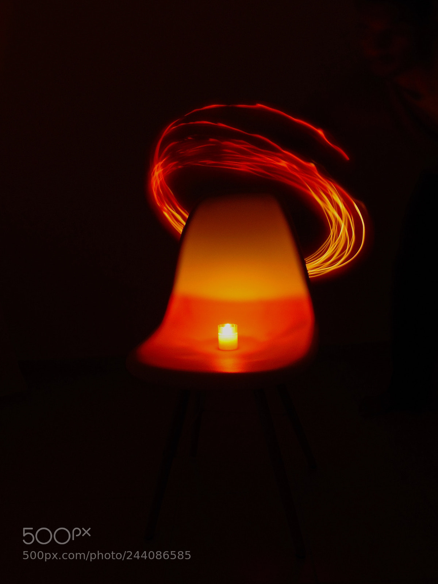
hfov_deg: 46.8
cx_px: 219
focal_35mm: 30
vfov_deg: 60.0
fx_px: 506
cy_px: 292
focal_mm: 5.4
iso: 80
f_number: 8
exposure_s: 20
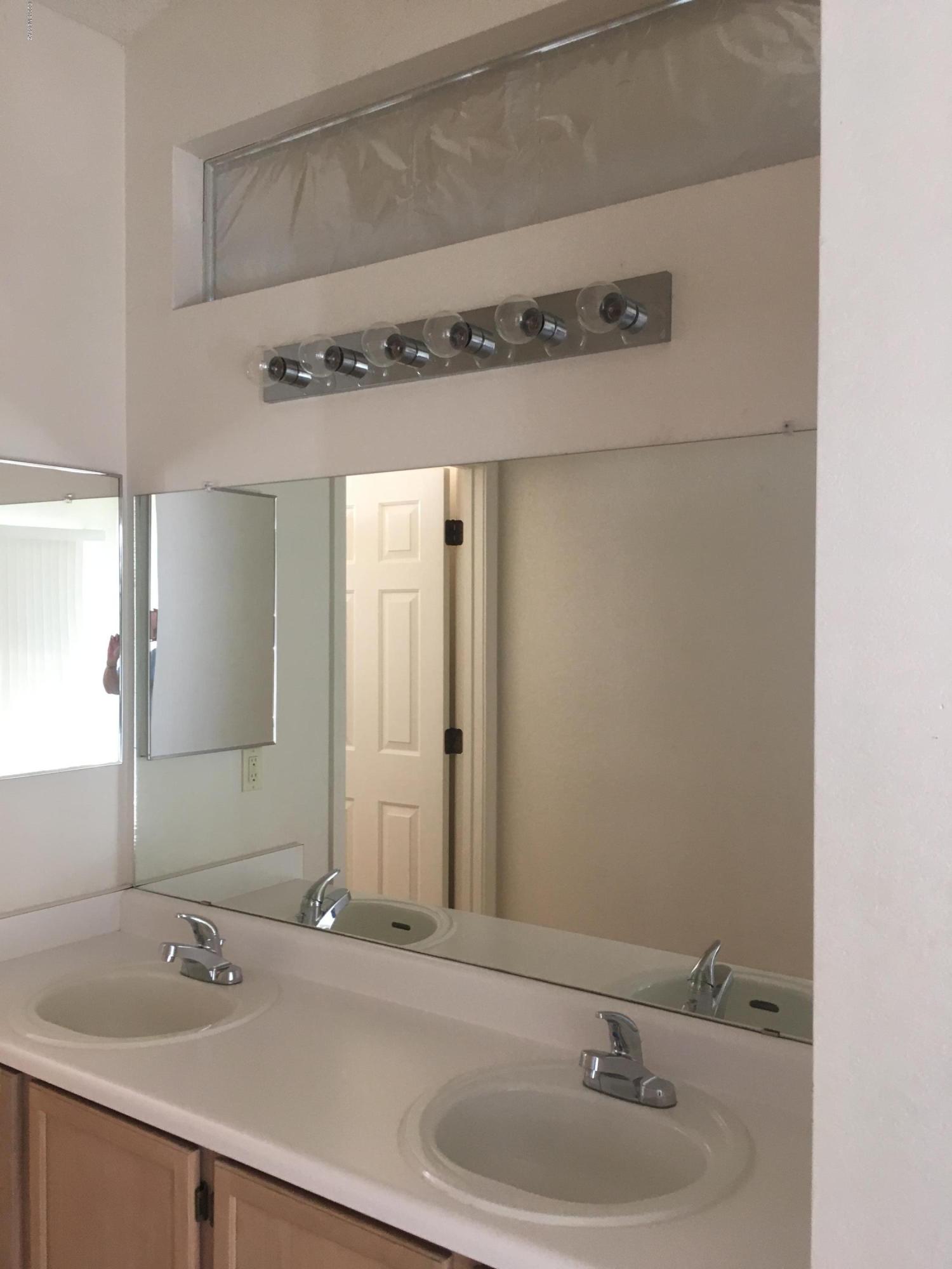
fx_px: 1063
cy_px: 634
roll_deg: +1.1
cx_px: 476
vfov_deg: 61.7
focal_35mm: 29
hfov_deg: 48.2
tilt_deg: -0.6
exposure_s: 1/30
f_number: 2.2
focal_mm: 4.15
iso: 80
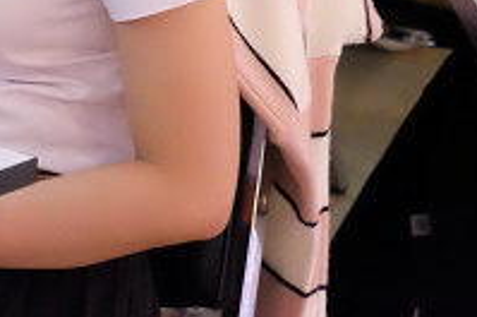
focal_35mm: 294
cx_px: -427
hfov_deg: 6.8
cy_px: -292
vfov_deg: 4.6
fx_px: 3889
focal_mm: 48.4
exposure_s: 1/50
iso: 6400
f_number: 4
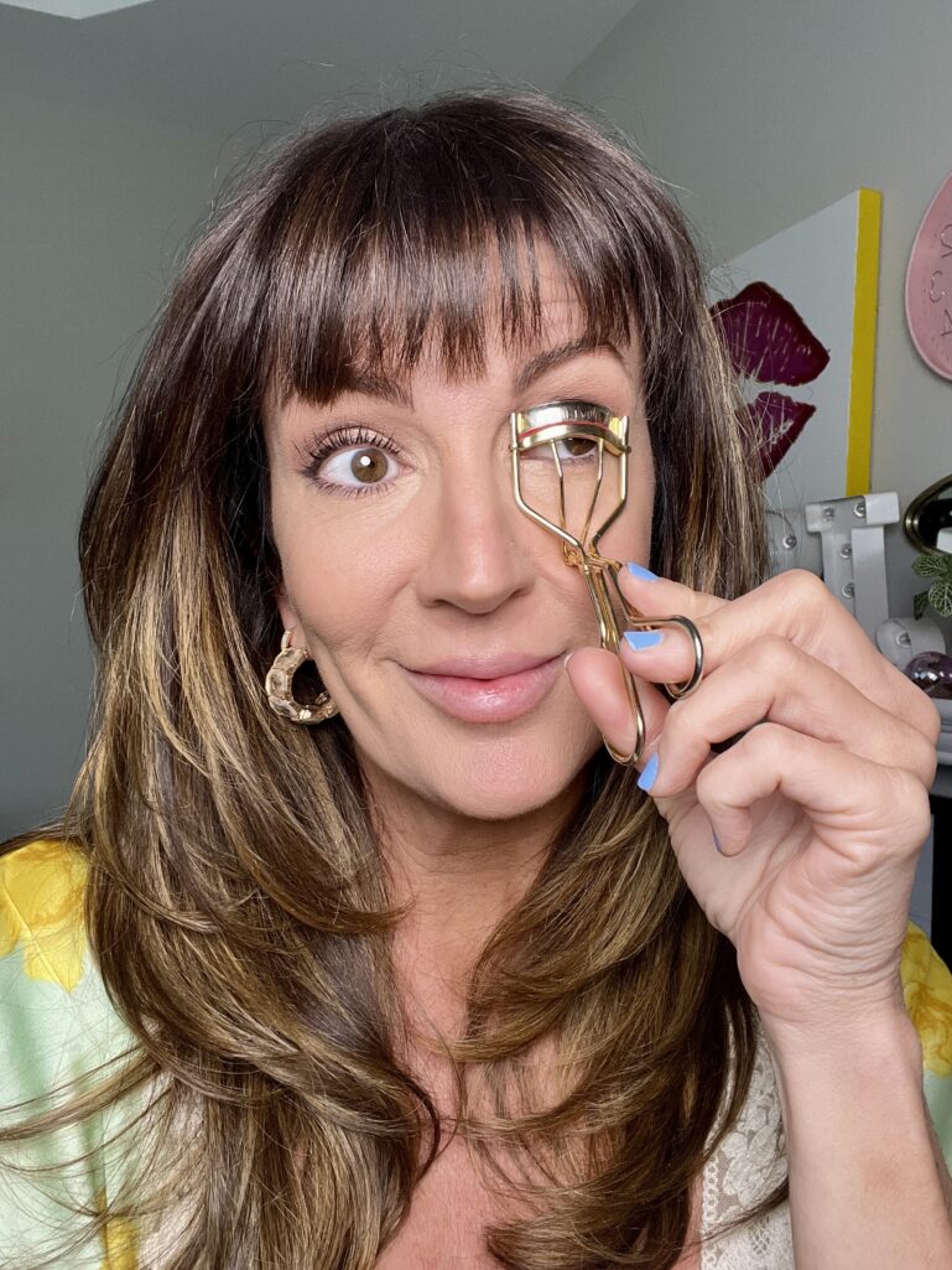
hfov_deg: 46.8
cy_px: 635
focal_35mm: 30
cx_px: 476
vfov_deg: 60.0
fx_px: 1100
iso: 80
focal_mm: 2.71
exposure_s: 1/120
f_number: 2.2
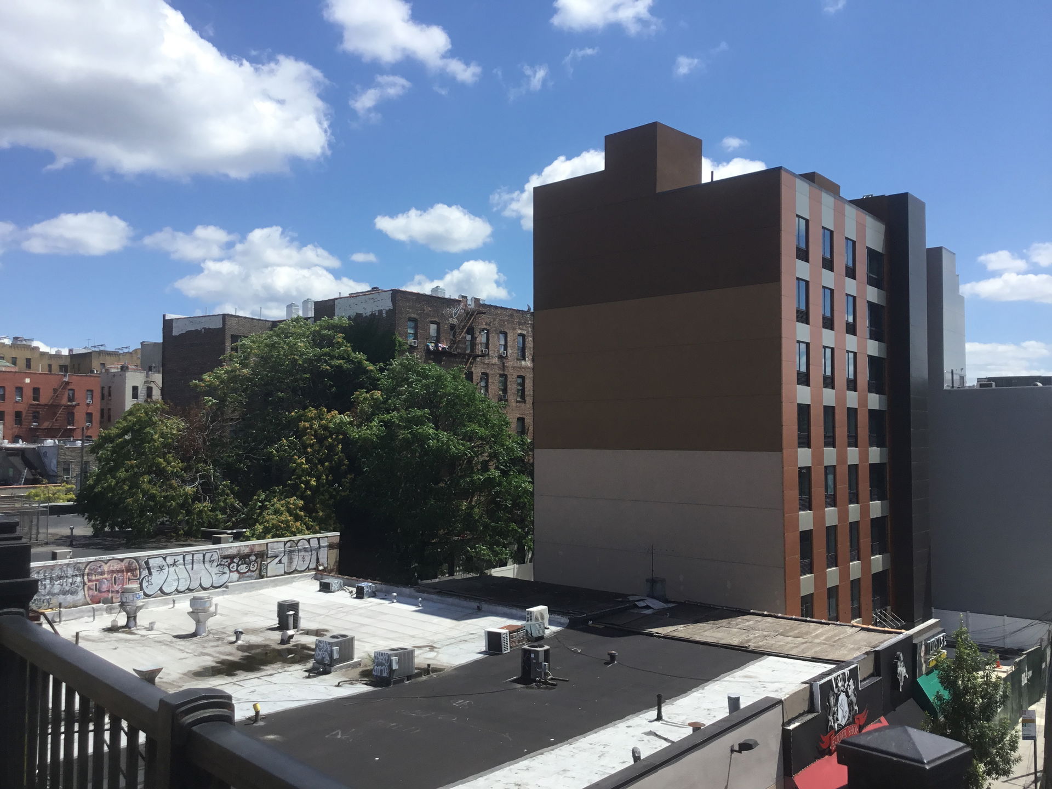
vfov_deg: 45.4
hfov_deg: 58.4
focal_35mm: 31
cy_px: 394
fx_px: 942
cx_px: 526
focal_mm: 3.3
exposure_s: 1/1253
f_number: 2.4
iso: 25
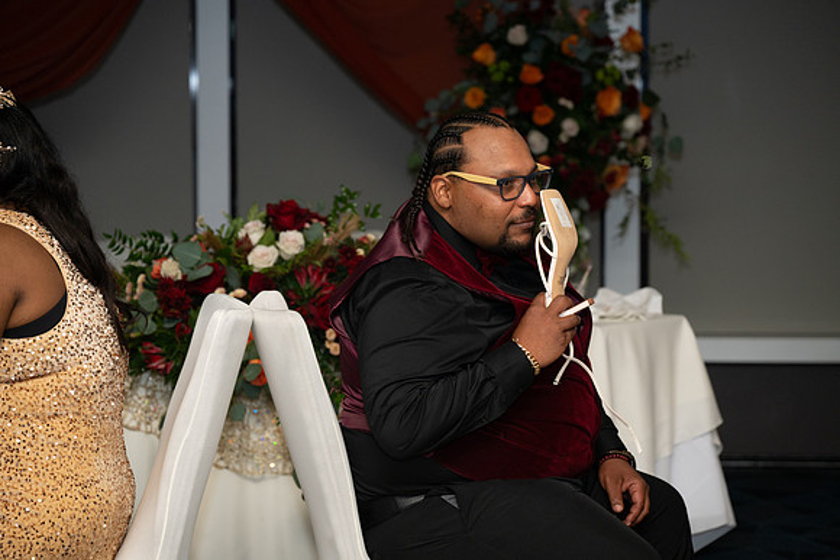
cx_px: 420
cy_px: 280
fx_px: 2147
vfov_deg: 14.9
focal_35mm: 92
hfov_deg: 22.1
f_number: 4
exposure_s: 1/80
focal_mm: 92
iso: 640
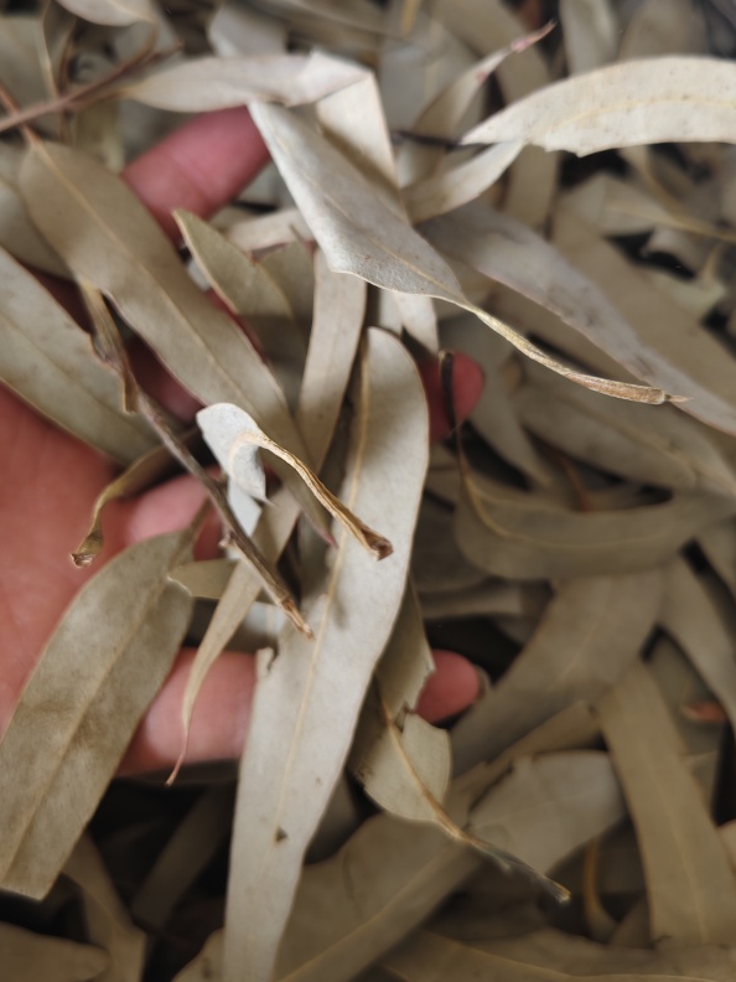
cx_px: 305
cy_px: 381
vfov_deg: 57.8
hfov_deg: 45.3
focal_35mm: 31
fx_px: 879
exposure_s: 1/100
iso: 219
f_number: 1.88
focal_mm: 5.56
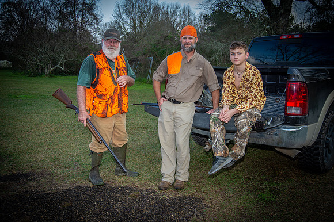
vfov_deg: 38.8
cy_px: 111
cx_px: 167
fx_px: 315
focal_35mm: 34
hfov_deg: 55.8
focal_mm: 34
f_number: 6.3
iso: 250
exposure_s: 1/160
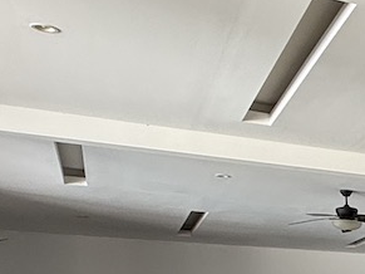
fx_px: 812
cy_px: 396
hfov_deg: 18.5
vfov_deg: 17.4
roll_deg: +0.4
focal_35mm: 77
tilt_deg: -3.1
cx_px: 691
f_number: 2.2
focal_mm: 2.22
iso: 125
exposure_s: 1/99
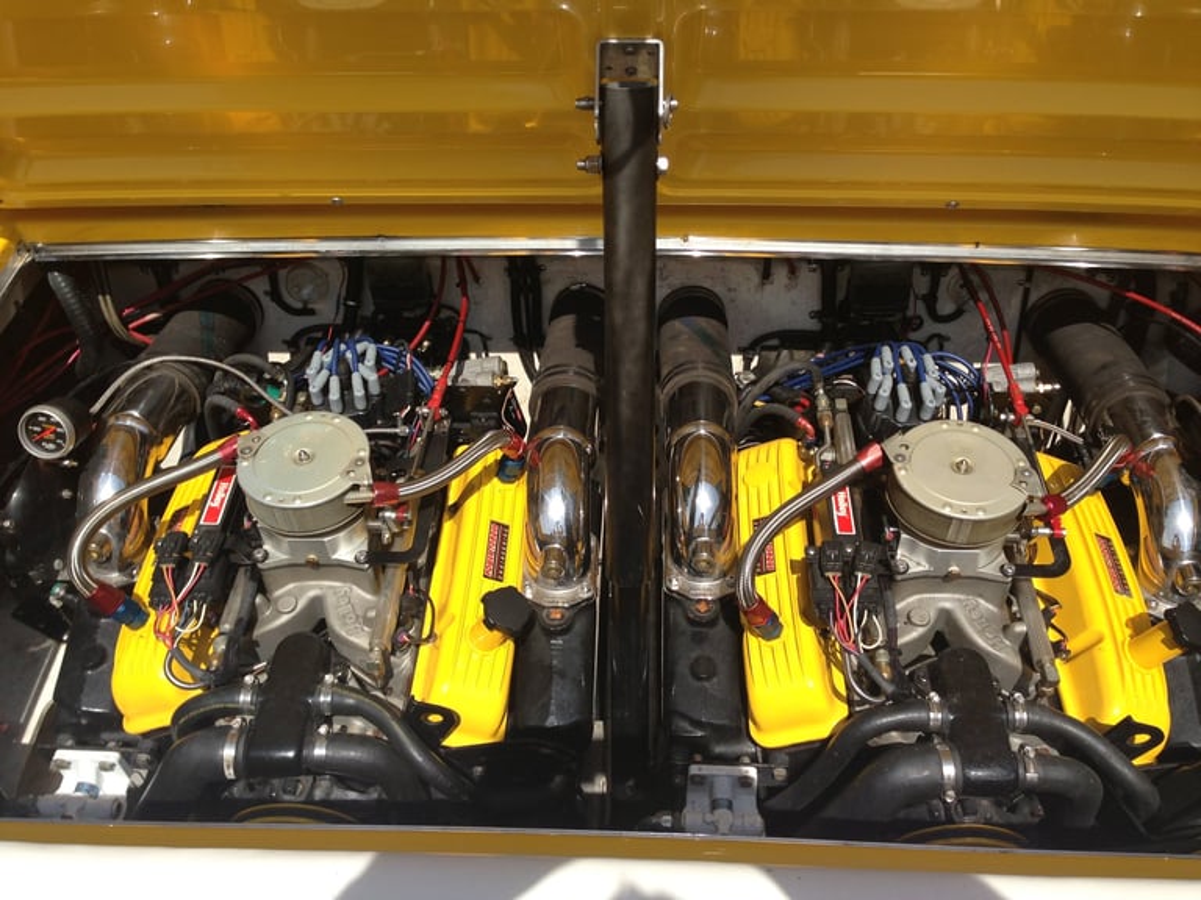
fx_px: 1145
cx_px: 600
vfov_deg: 42.9
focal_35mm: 33
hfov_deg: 55.4
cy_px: 450
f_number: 2.4
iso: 50
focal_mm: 4.13
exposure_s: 1/1595
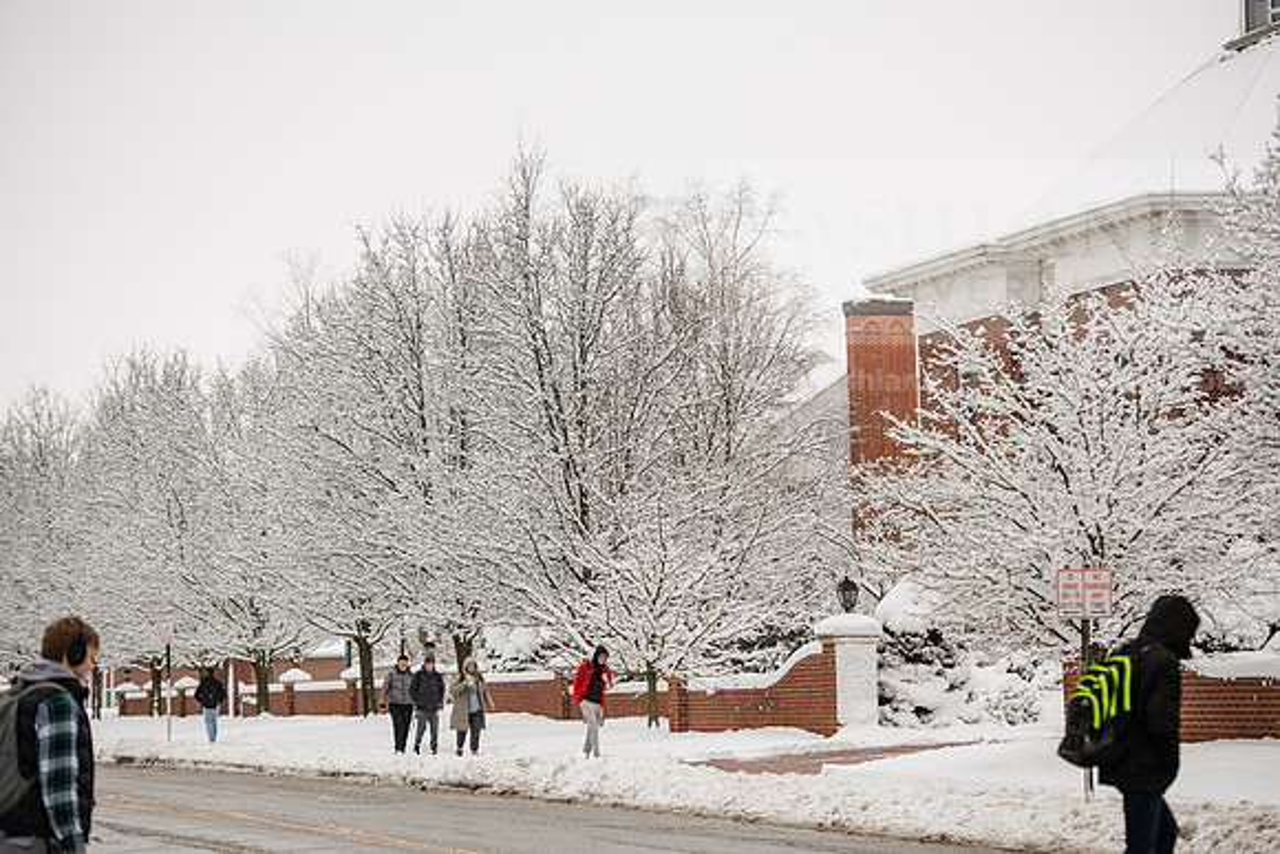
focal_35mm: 112
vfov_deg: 12.2
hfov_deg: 18.3
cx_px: 640
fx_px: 3983
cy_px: 427
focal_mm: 112
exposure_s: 1/500
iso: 125
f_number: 3.5
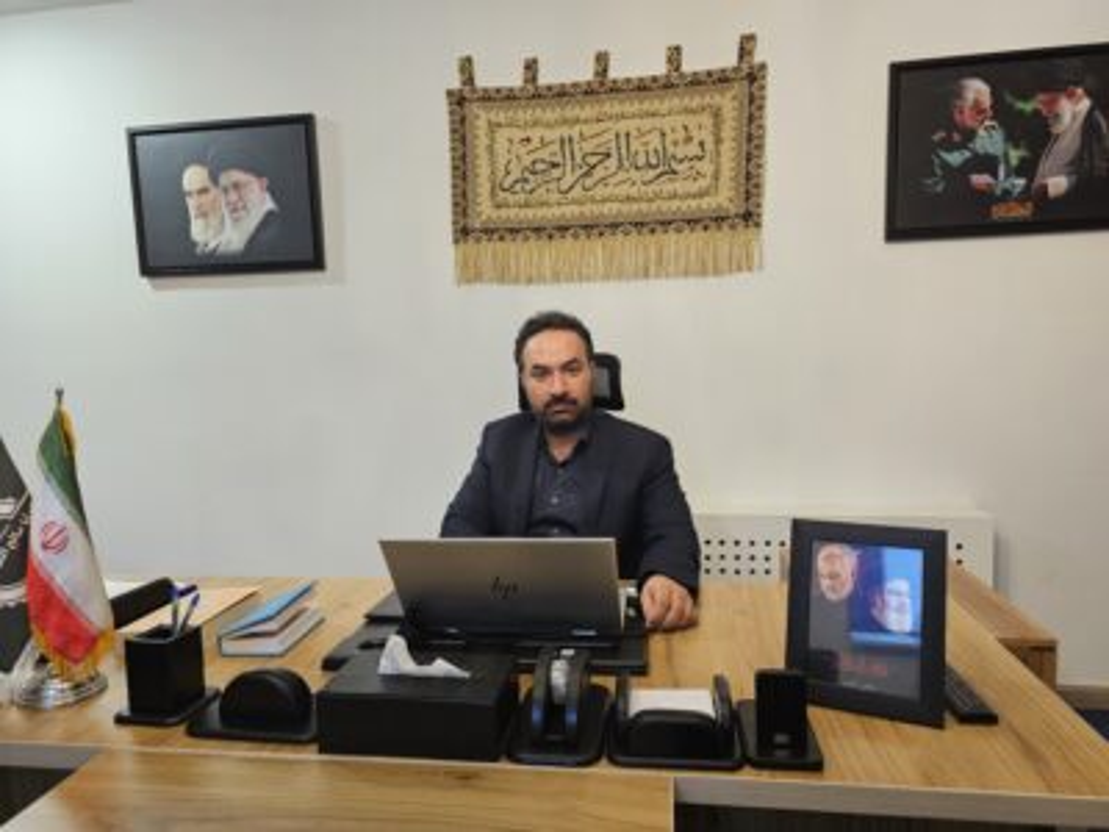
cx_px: 554
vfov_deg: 58.9
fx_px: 737
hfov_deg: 73.9
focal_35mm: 23
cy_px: 416
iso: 640
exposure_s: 1/170
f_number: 1.7
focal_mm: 6.3
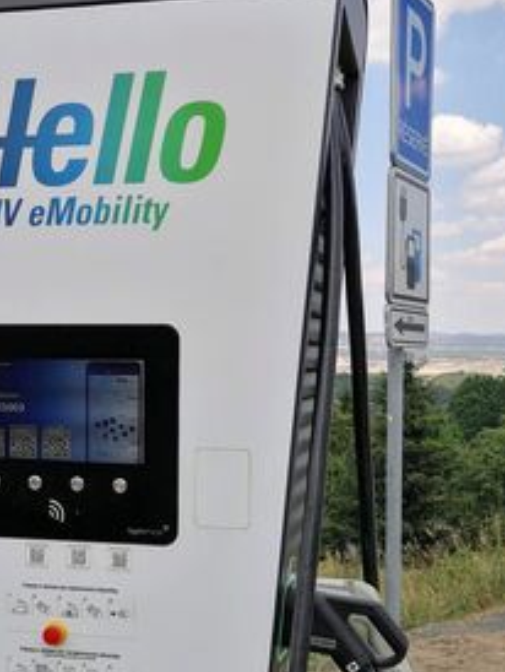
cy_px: 424
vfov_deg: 34.7
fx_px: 1068
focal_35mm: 55
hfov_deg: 26.5
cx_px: 199
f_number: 1.8
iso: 50
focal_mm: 5.3
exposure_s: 1/1323
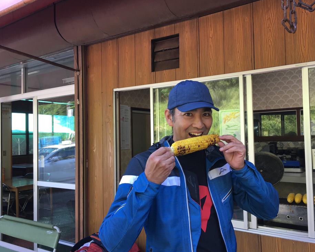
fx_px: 289
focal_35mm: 31
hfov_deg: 57.1
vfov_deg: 47.1
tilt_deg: +2.7
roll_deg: +1.3
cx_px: 172
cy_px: 124
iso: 40
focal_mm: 4.15
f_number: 2.2
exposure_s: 1/120
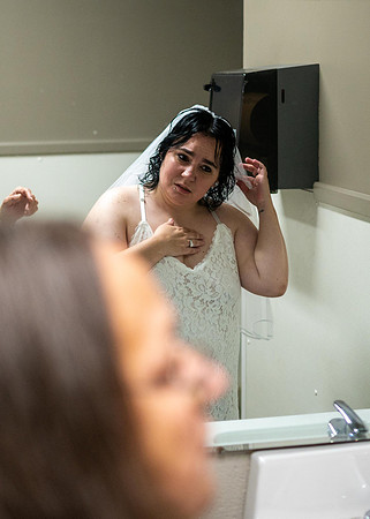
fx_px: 1040
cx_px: 113
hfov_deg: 20.1
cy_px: 186
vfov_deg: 27.9
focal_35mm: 71
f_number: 1.8
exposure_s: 1/640
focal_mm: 35
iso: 800
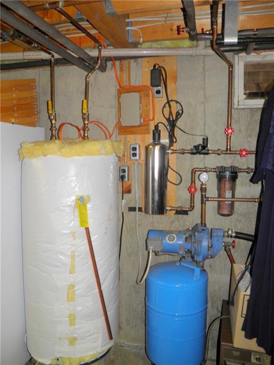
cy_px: 182
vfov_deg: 63.4
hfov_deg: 49.7
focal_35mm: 28
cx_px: 137
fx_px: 296
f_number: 2.8
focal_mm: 4.9
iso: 100
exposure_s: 1/30
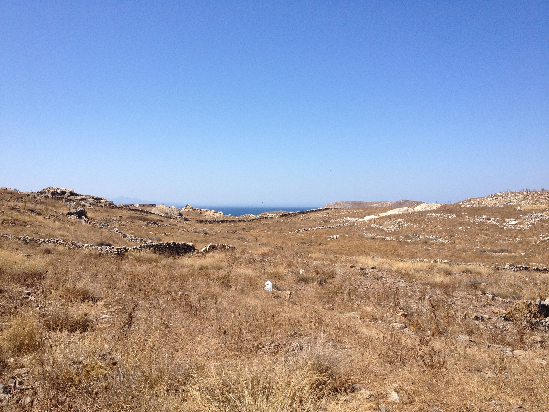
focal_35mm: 35
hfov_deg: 52.6
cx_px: 274
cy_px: 206
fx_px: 555
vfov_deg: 40.7
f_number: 2.4
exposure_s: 1/1905
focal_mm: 4.28
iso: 50
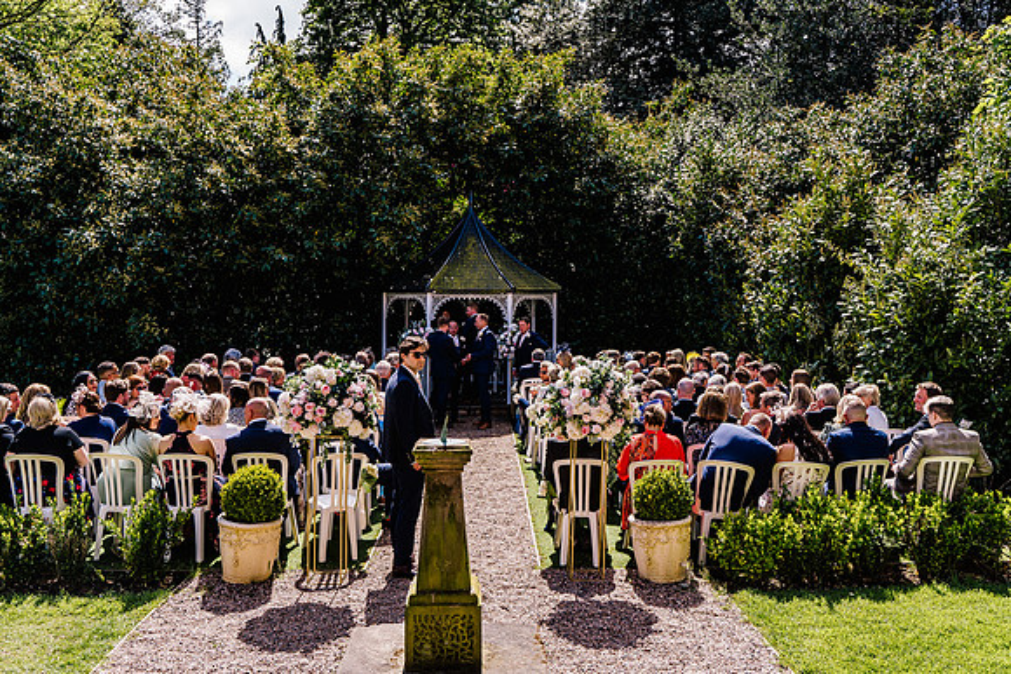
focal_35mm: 33
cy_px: 337
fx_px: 938
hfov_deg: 56.7
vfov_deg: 39.6
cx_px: 506
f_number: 5
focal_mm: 33
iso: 160
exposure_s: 1/400
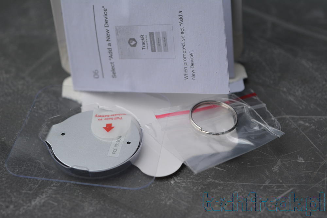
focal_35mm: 72
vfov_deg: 18.9
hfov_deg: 28.1
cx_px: 164
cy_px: 109
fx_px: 654
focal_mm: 48
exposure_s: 1/60
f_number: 5.3
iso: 500
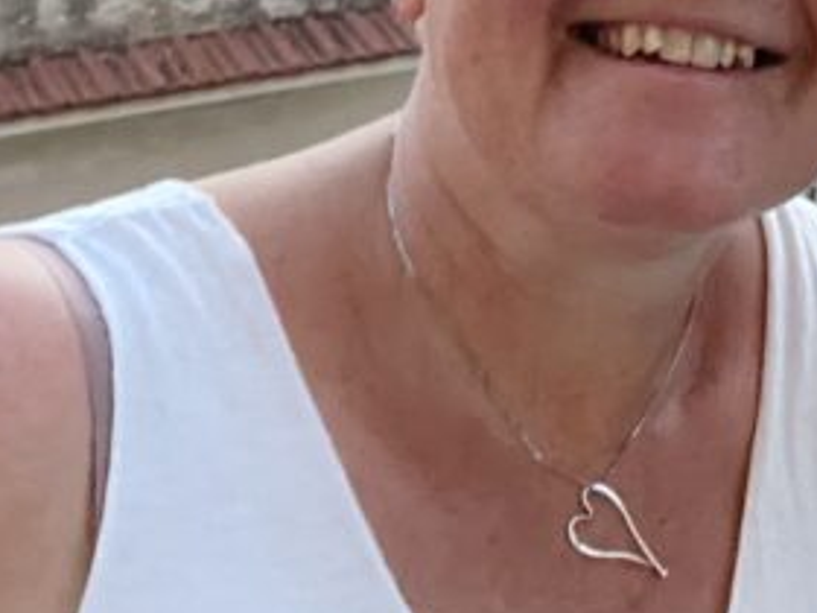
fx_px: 1983
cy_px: -236
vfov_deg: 16.4
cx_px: 808
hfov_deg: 22.4
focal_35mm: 84
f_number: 2.2
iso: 640
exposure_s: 1/20
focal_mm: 2.71
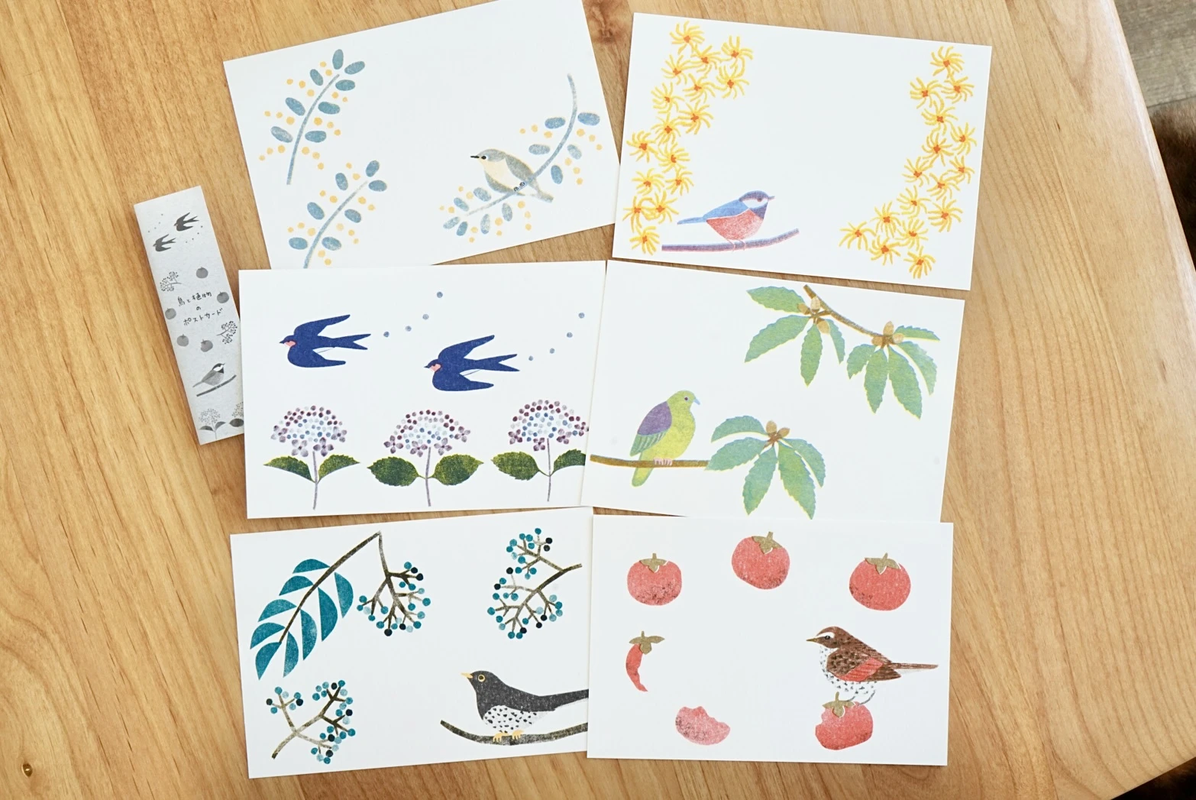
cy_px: 400
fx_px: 1662
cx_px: 598
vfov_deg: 27.0
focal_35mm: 50
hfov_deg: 39.6
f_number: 16
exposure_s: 1/50
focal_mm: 50
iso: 2500
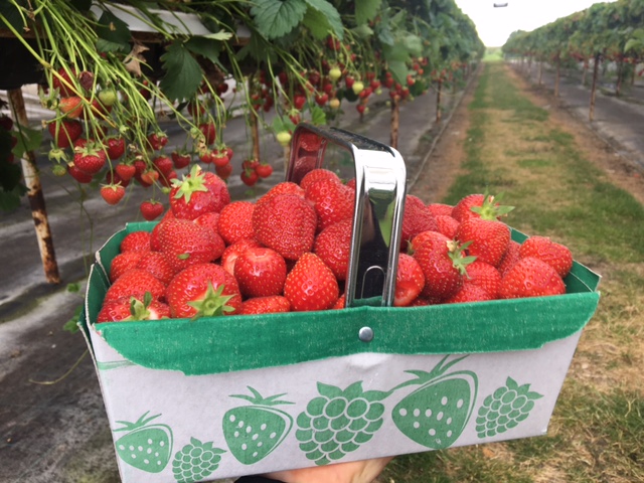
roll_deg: +1.8
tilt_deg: -18.7
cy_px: 242
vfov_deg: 48.2
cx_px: 322
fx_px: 540
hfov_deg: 61.7
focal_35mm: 29
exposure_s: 1/50
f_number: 2.2
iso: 25
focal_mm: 4.15
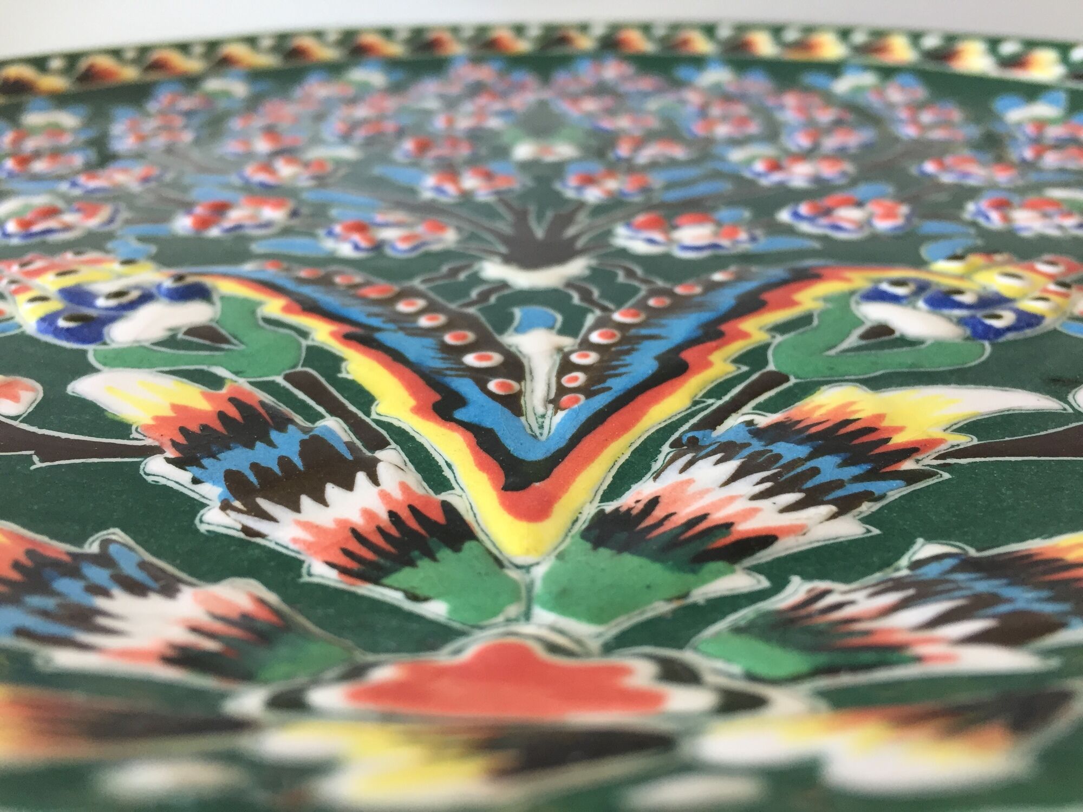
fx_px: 907
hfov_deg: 61.7
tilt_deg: -27.5
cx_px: 542
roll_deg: -0.4
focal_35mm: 29
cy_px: 406
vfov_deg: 48.2
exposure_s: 1/33
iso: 50
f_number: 2.2
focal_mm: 4.15
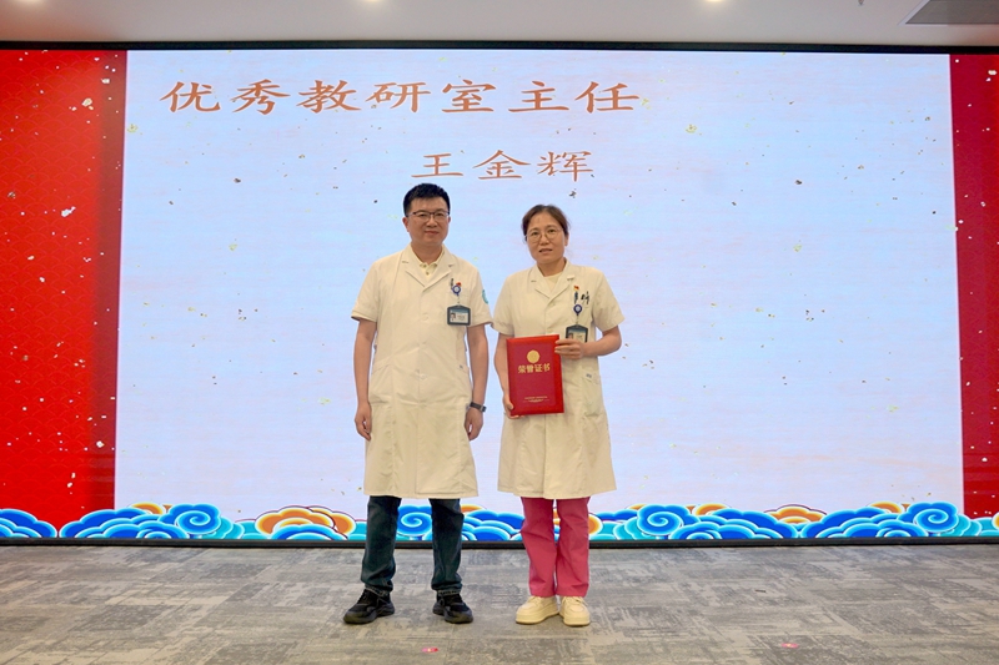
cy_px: 332
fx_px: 843
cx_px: 500
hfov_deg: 61.3
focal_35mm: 30
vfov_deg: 43.1
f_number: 4
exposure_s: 1/160
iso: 1000
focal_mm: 30.4
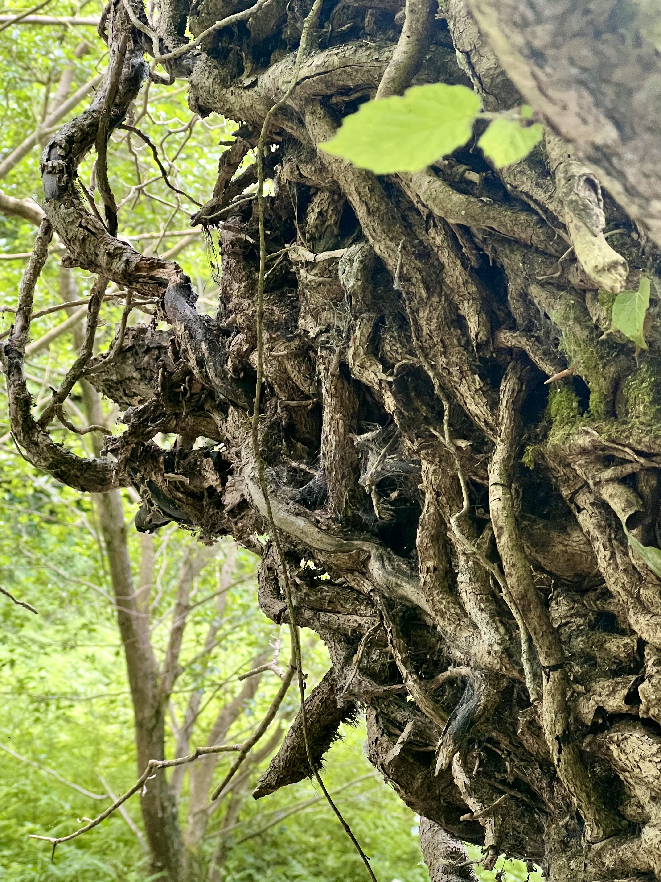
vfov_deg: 23.6
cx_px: 339
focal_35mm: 83
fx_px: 2114
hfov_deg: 17.8
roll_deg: -1.8
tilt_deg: +13.6
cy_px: 427
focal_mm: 9
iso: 200
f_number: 2.8
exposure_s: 1/78
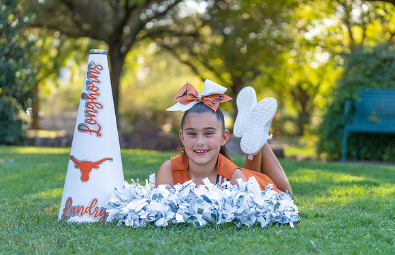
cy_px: 138
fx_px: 833
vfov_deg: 17.4
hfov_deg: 26.7
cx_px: 207
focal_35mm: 77
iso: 200
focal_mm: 70
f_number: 2.8
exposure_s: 1/320
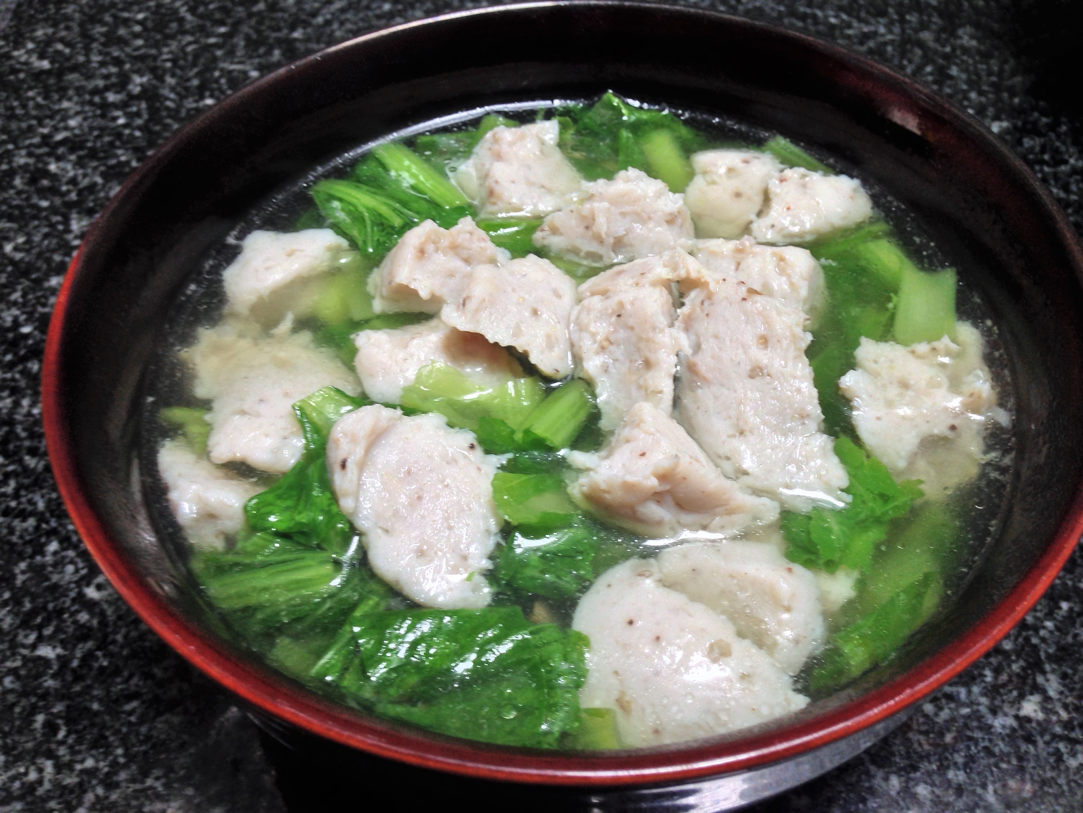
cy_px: 406
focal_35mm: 33
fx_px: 1032
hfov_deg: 55.4
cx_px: 542
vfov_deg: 42.9
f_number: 2.4
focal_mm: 4.12
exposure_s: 1/40
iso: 50
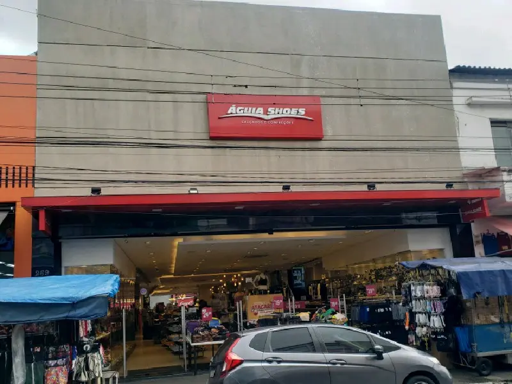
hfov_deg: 67.3
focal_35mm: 26
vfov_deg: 53.1
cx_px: 256
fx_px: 385
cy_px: 192
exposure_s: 1/323
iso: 50
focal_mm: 4.3
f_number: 2.4
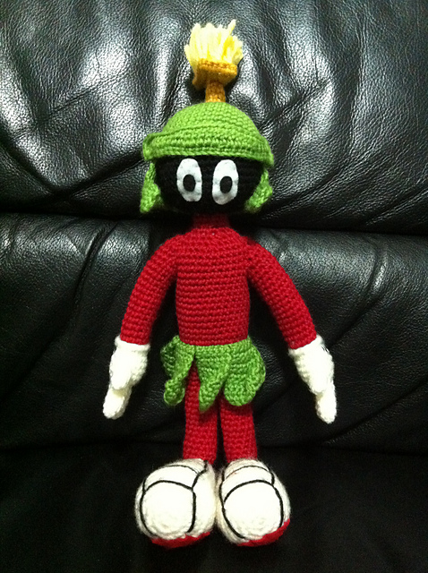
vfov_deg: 52.7
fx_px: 579
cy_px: 286
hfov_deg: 40.6
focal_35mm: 35
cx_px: 214
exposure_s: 1/15
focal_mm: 3.85
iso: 1000
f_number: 2.8
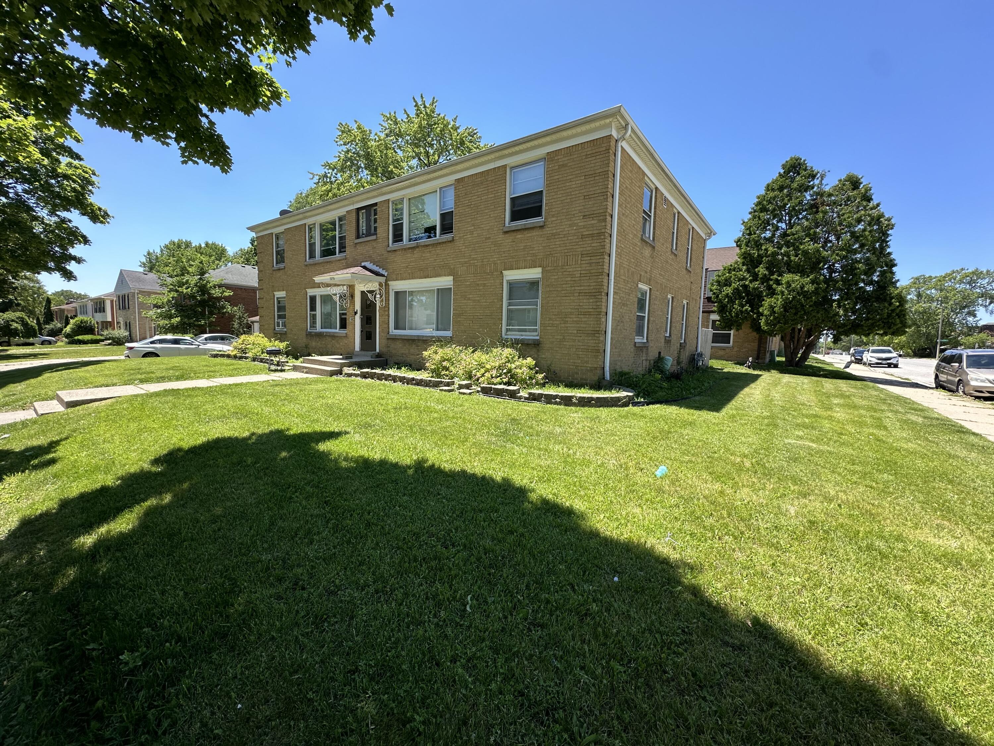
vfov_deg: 85.7
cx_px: 497
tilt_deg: -5.2
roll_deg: -1.6
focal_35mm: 14
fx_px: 402
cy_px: 373
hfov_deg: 102.1
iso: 40
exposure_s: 1/694
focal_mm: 2.22
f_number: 2.2
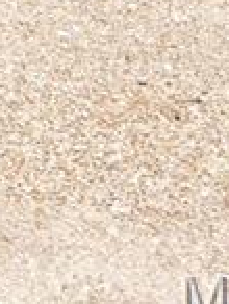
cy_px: -460
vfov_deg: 9.0
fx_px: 1724
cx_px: -678
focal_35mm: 196
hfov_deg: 6.3
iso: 800
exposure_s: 1/320
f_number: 8
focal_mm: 14
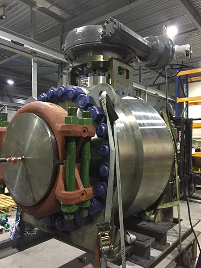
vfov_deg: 61.7
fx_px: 225
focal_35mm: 29
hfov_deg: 48.2
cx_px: 100
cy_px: 134
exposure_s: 1/17
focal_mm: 4.15
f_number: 2.2
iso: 250
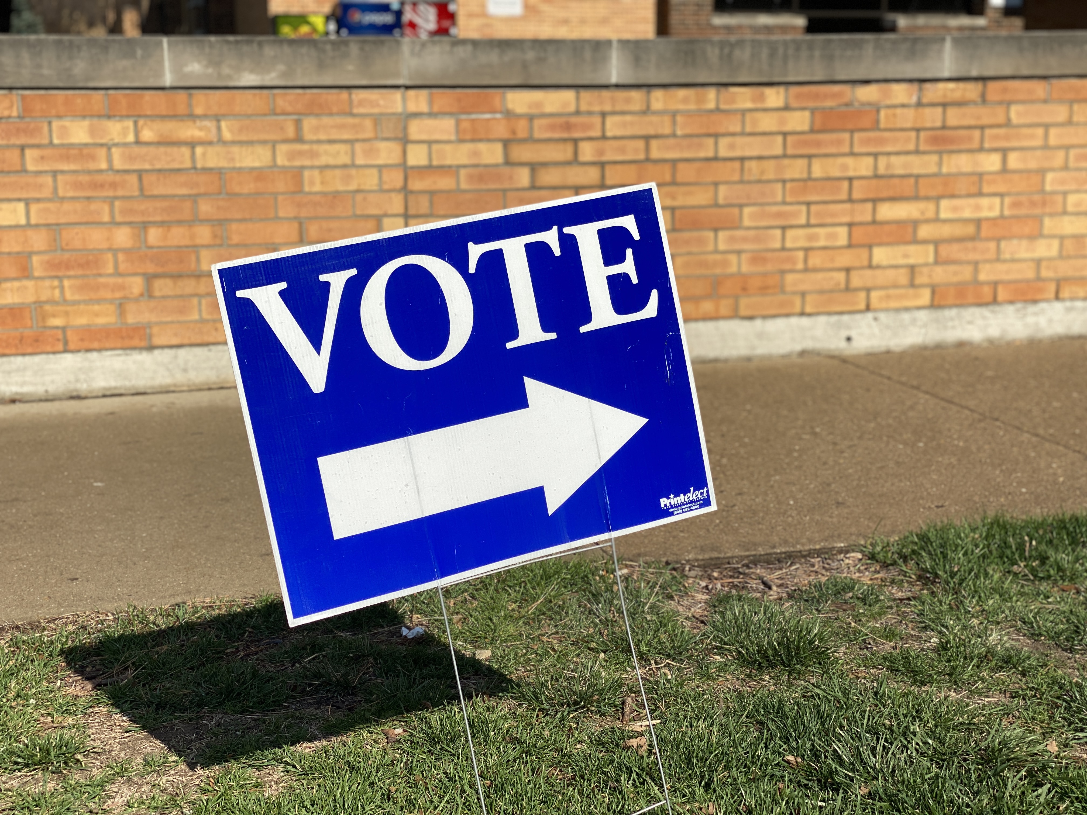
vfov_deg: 28.0
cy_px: 408
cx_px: 544
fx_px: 1633
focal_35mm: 52
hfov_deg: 36.8
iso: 20
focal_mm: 6
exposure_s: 1/2519
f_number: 2
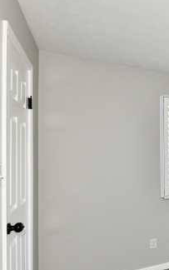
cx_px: 285
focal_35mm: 33
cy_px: 164
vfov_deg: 57.6
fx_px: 243
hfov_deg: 24.1
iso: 640
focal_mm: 14
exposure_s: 1/60
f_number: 6.3
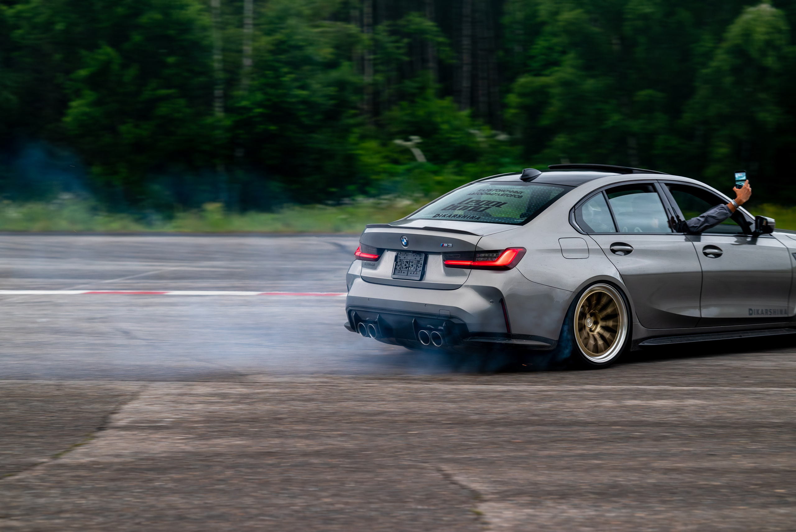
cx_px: 387
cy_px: 269
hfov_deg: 23.0
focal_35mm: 88
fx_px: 1954
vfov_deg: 15.5
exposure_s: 1/250
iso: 640
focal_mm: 85
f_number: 3.5
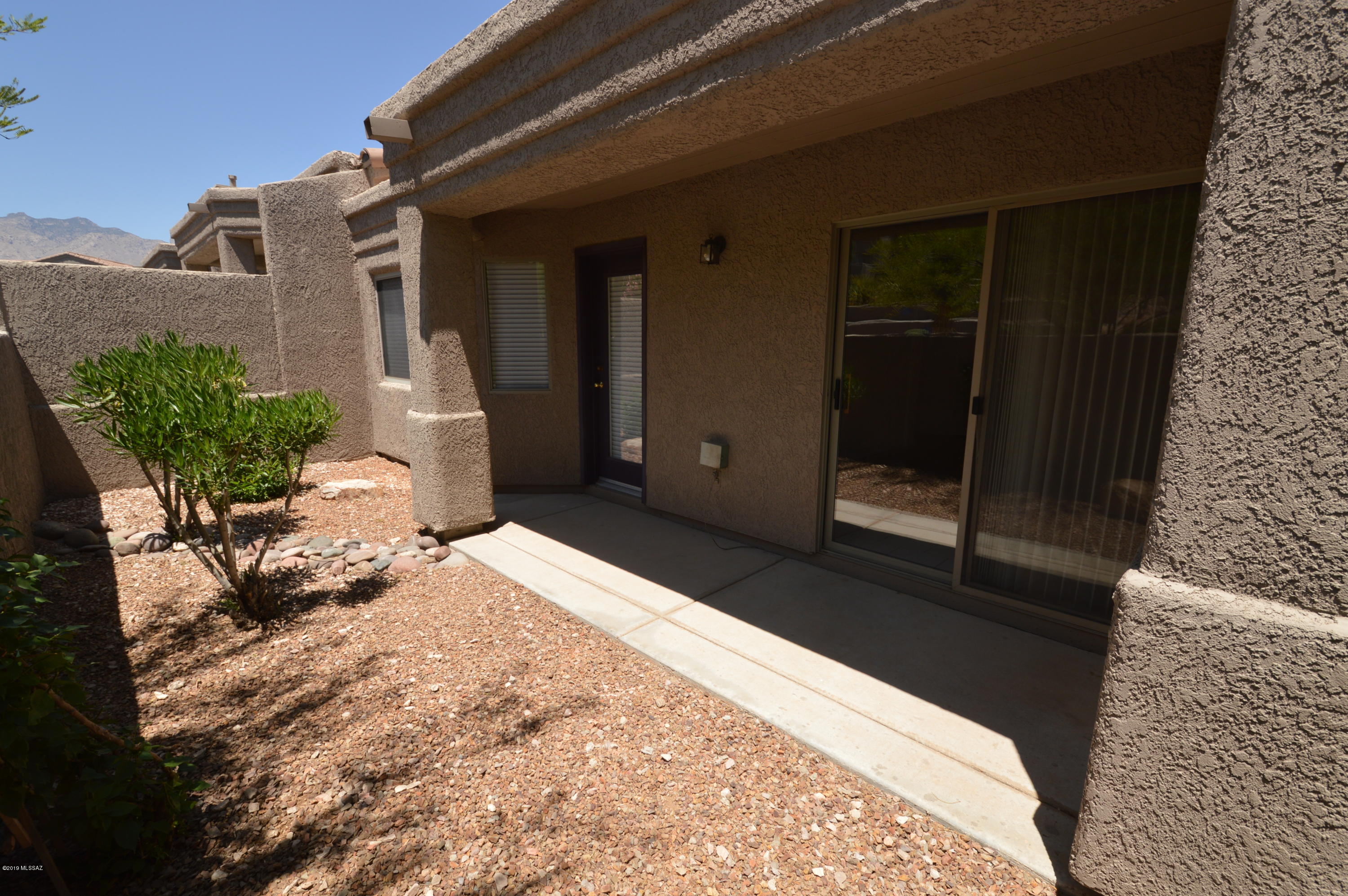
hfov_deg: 100.4
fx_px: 561
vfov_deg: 77.2
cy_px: 448
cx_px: 674
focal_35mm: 15
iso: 100
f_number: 8
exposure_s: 1/200
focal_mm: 10
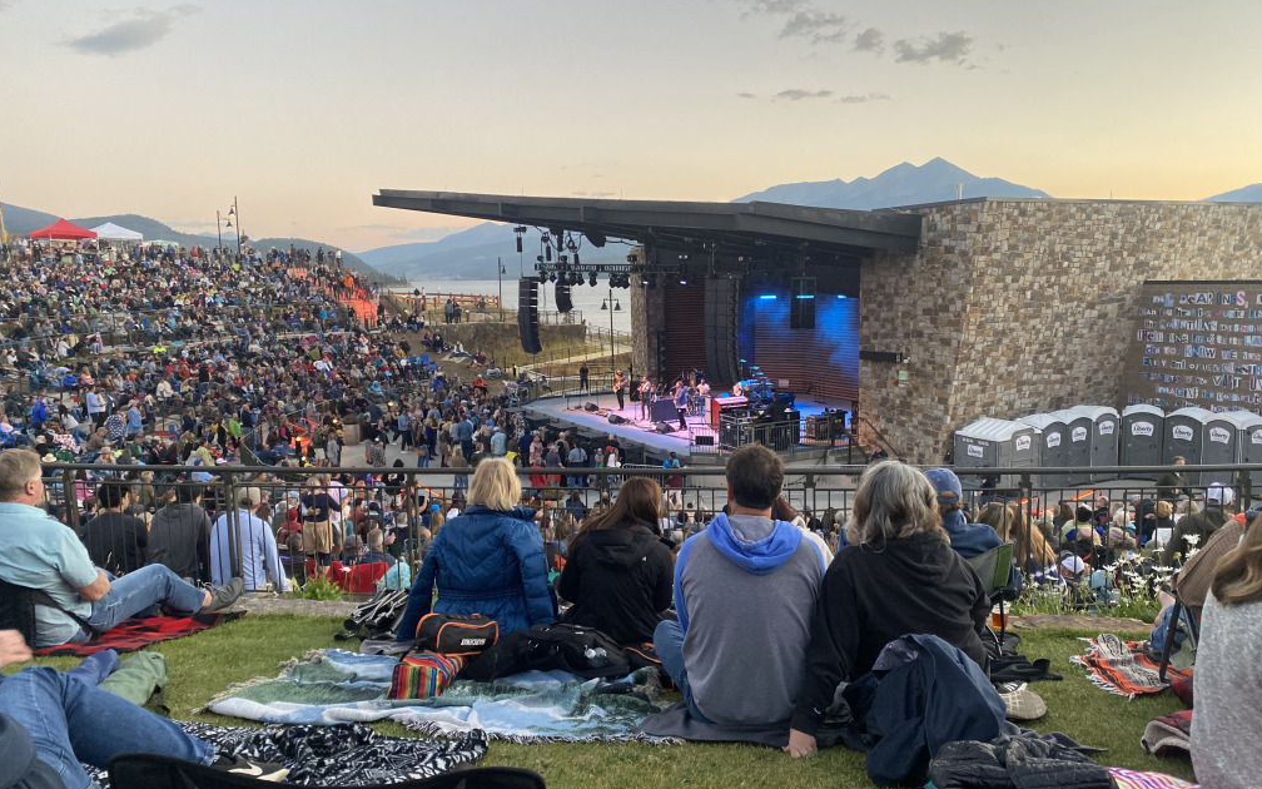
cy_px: 426
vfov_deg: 44.5
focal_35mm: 28
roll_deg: +1.8
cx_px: 637
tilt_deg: -9.4
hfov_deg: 66.5
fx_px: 963
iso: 125
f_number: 1.8
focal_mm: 4.25
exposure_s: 1/70
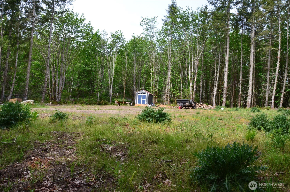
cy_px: 96
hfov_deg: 67.5
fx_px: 217
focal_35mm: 27
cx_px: 145
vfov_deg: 47.7
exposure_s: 1/800
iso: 1600
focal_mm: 18
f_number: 13
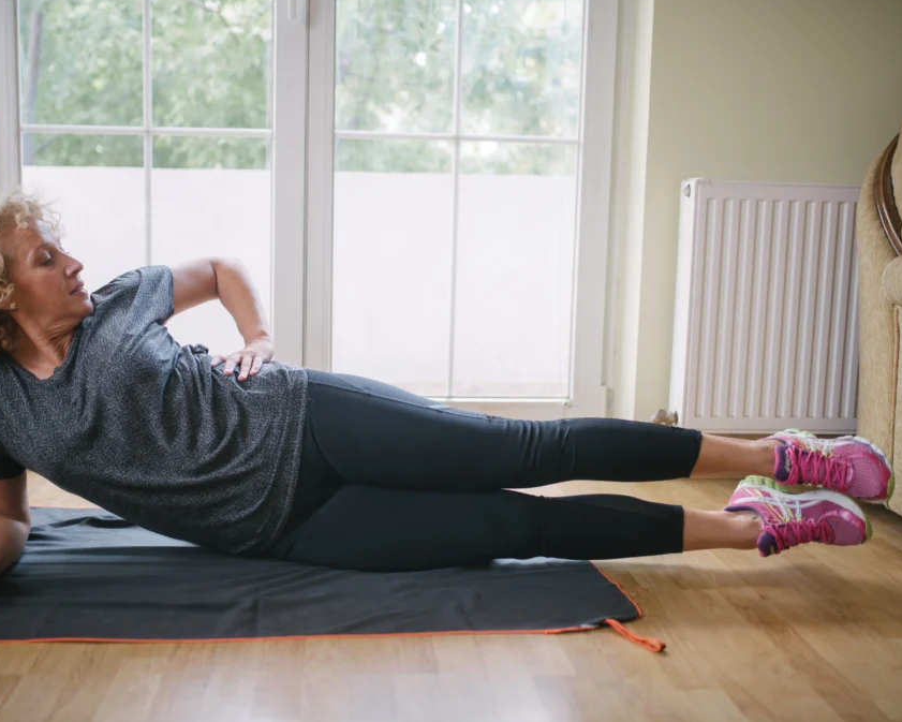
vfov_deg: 37.3
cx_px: 398
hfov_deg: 45.7
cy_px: 357
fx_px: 1068
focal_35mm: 40
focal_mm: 35
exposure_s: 1/200
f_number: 1.4
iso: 200
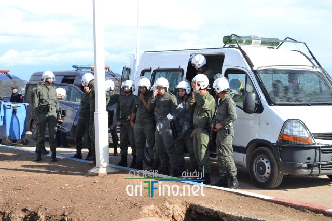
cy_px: 110
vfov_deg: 20.1
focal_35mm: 68
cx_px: 166
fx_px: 622
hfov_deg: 29.9
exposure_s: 1/250
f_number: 8
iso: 100
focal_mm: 45
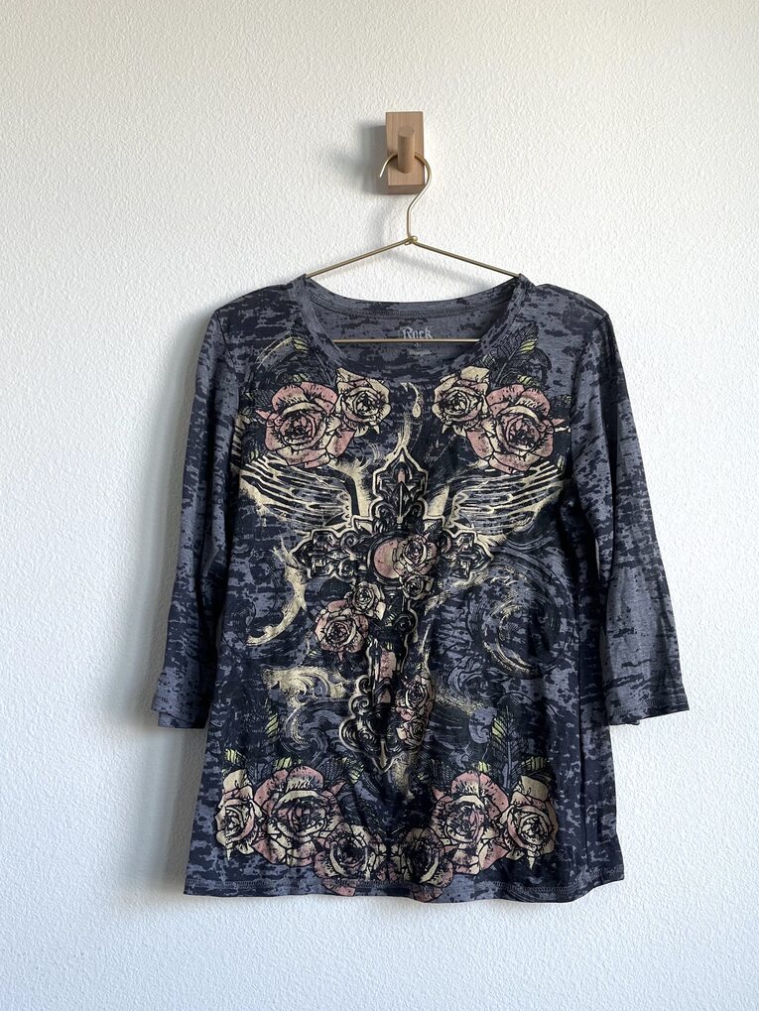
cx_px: 401
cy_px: 573
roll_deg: +1.2
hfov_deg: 41.8
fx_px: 993
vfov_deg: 53.8
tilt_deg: +6.5
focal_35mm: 34
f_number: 1.6
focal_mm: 5.1
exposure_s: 1/120
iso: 64
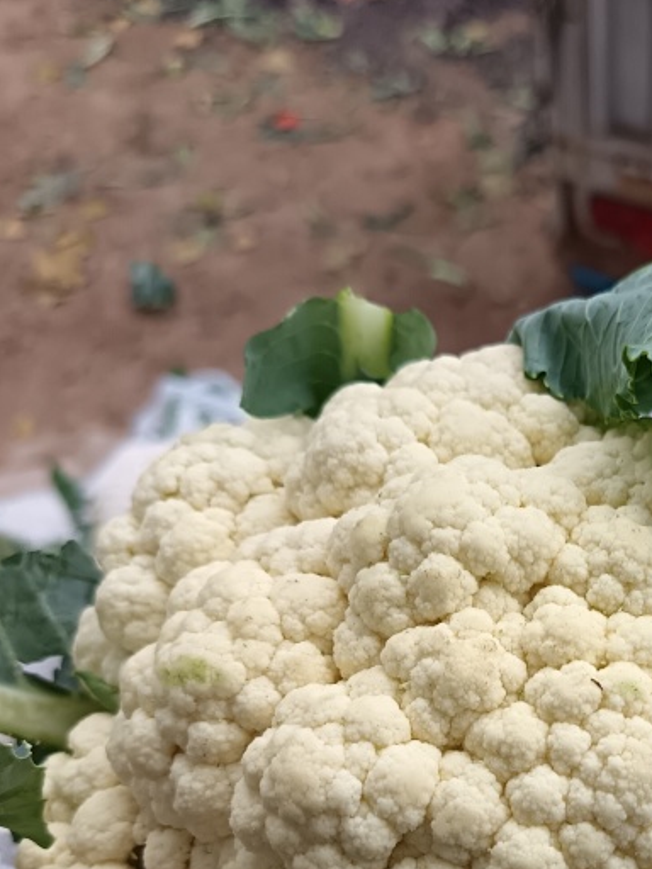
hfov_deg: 27.7
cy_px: 676
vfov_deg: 37.0
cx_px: 621
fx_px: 1256
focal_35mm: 50
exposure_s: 1/100
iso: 690
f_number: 1.75
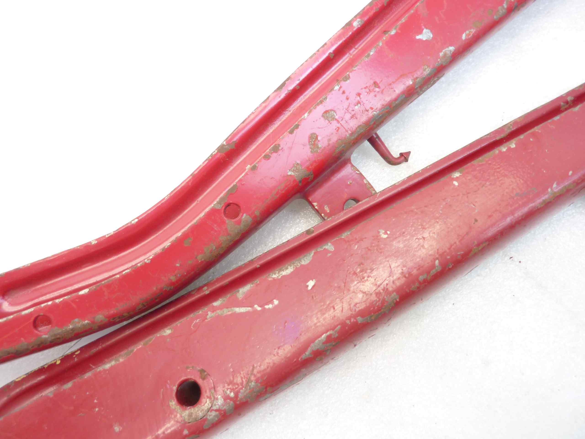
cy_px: 220
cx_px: 292
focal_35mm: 25
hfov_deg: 69.4
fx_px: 422
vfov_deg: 54.9
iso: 80
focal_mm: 4.1
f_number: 3.3
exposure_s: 1/8
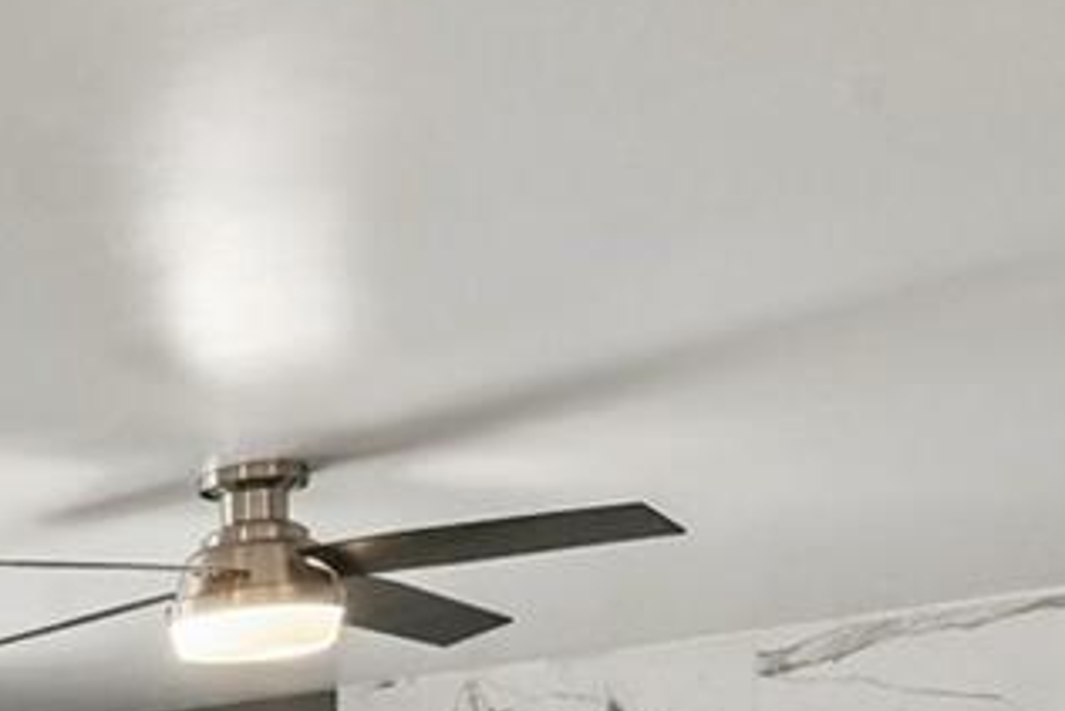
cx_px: -1109
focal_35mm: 81
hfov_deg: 17.4
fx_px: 2397
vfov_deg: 15.2
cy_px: 1156
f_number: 10
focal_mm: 16
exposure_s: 1/30
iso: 400
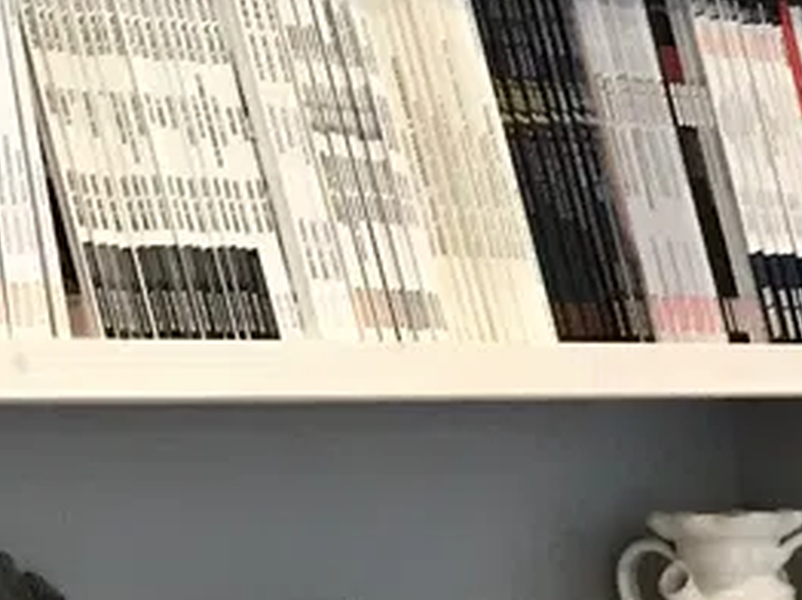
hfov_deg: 9.6
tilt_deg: -1.3
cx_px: 2189
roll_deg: +0.1
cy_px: 609
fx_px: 3958
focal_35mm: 171
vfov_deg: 8.6
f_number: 1.8
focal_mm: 3.99
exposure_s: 1/14
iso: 100
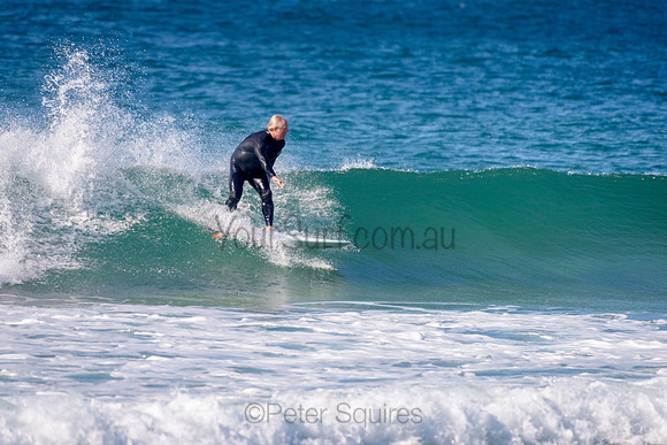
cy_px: 173
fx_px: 11353
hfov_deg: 3.4
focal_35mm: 613
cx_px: 258
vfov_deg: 2.2
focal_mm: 500
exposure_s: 1/1000
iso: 280
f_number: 5.6
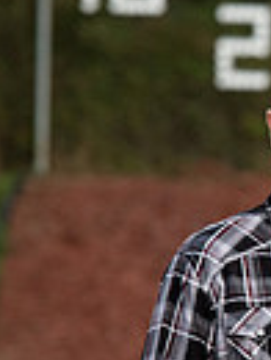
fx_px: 7345
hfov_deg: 2.1
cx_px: 686
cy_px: 323
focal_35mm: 706
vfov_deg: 2.8
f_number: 5.6
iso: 1000
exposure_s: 1/250
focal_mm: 165
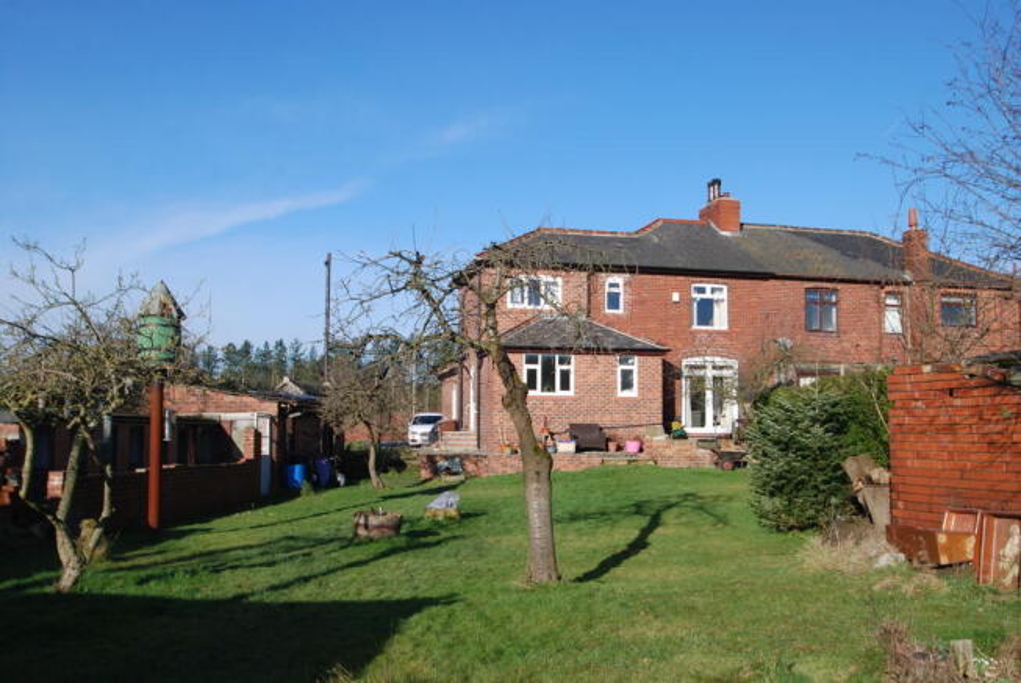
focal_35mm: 36
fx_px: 1022
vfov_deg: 37.0
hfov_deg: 53.1
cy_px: 342
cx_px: 510
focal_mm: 24
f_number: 7.1
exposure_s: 1/200
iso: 100
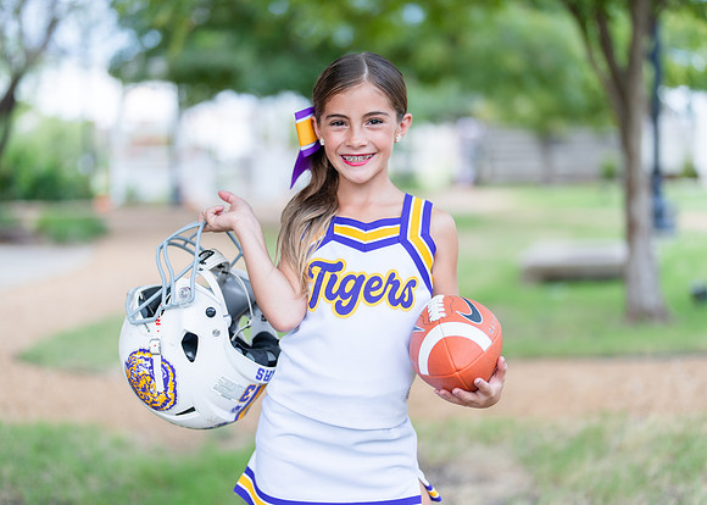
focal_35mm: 54
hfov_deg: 36.4
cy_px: 252
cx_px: 354
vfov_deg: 26.4
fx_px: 1074
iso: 200
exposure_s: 1/400
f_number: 1.2
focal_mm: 50
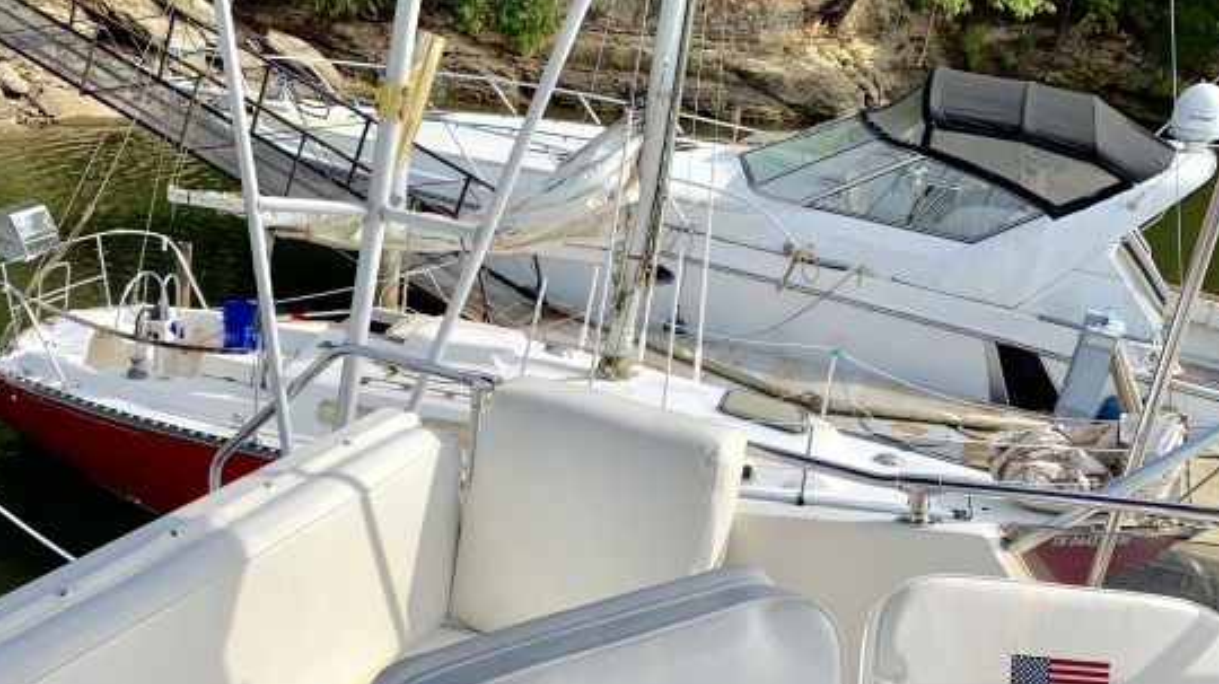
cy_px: 567
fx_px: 1357
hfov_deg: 48.1
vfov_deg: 27.6
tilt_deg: -24.3
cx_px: 494
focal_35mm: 42
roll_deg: -7.1
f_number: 1.8
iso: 25
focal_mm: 4.25
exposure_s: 1/2681
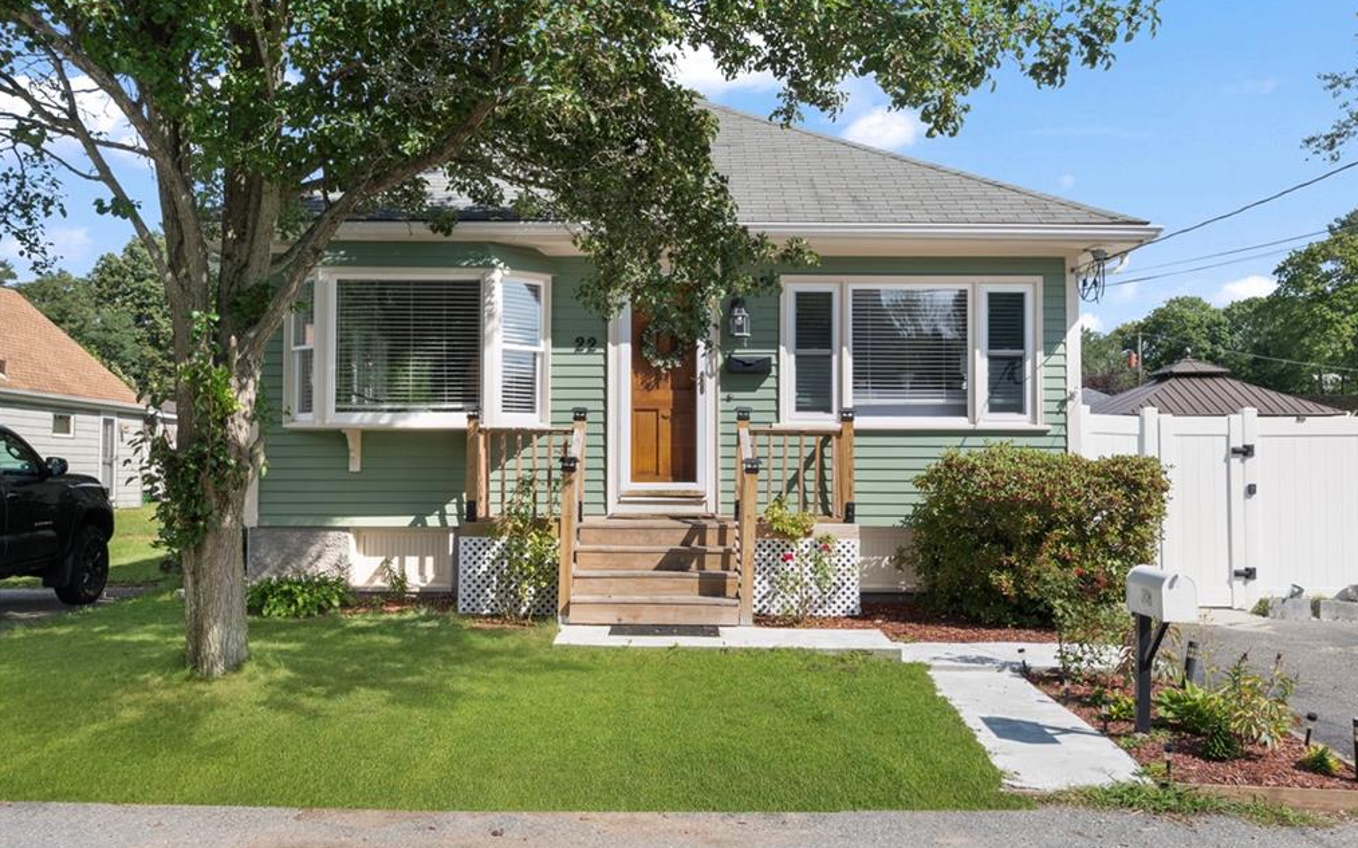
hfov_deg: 56.7
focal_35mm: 34
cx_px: 678
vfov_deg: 37.3
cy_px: 422
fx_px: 1258
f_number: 14
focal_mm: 22
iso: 400
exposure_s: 1/200
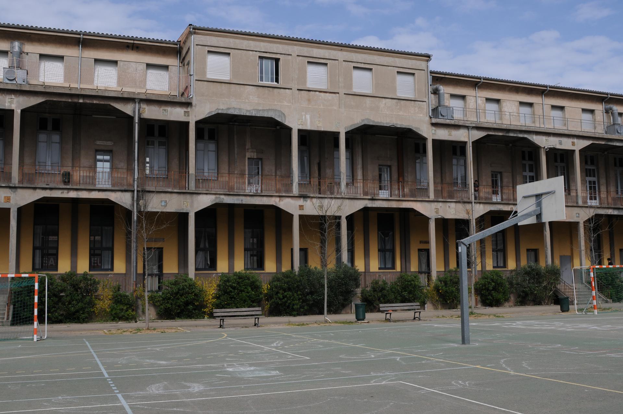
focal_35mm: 36
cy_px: 207
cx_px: 312
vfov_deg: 36.8
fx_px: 622
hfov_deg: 53.2
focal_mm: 24
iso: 250
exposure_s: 1/400
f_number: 10
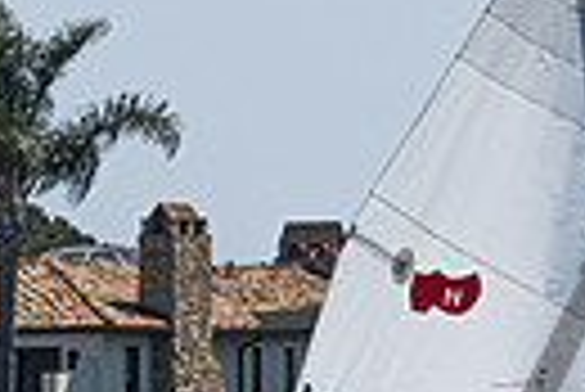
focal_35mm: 1190
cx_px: 687
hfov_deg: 1.7
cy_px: 772
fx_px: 19359
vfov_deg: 1.2
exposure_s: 1/500
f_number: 16
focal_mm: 200
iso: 250
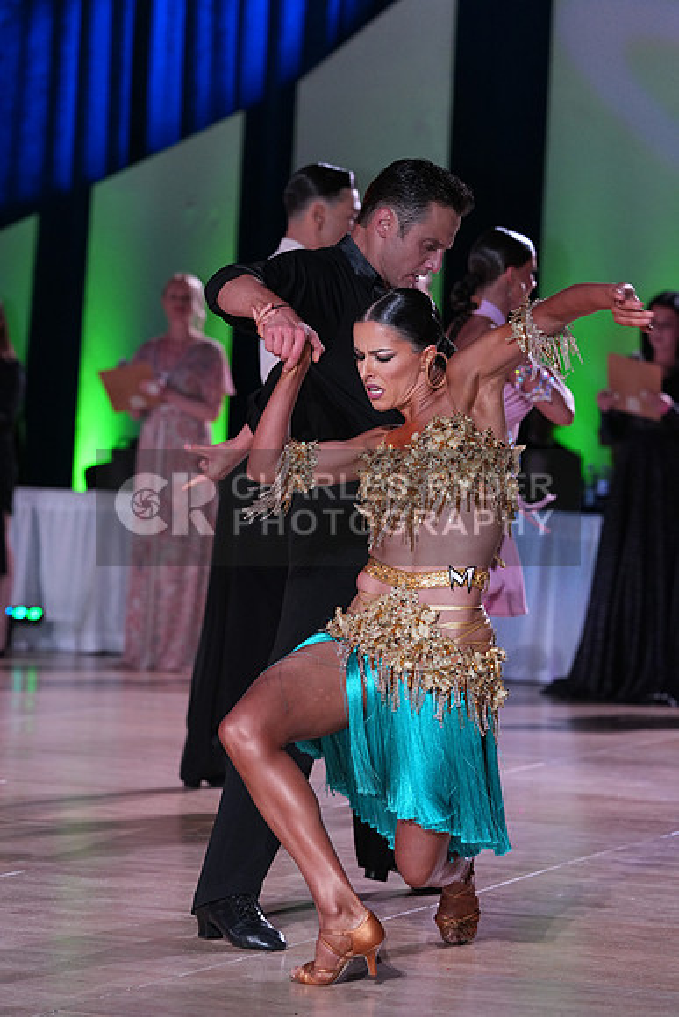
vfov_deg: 15.2
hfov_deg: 10.2
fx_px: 3817
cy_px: 508
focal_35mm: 135
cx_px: 340
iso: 2500
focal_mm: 135
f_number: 4.5
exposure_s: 1/250
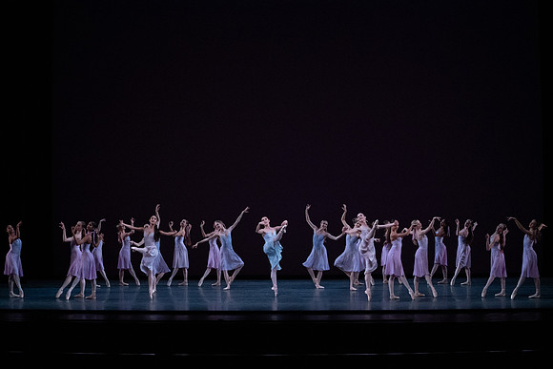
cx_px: 276
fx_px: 1075
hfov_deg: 28.8
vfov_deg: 19.5
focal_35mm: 70
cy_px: 184
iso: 12800
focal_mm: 70
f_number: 13
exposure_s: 1/400
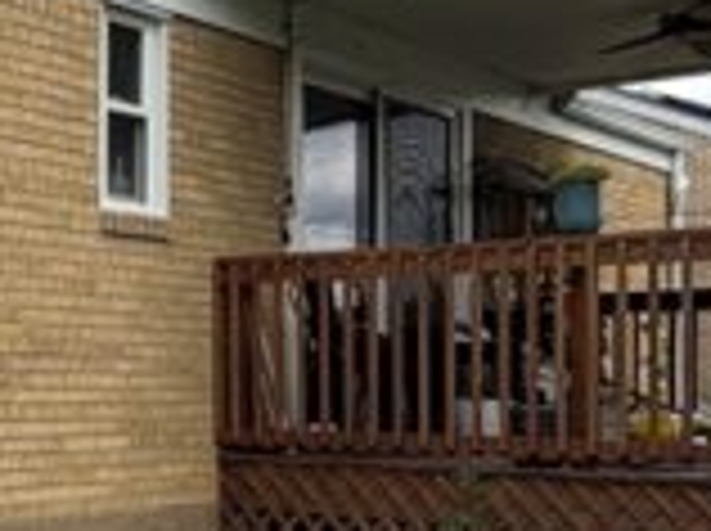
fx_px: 1456
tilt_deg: +1.9
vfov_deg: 20.6
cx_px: 130
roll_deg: +0.6
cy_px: 356
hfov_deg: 26.9
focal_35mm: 71
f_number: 2.2
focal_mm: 2.22
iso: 20
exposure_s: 1/770
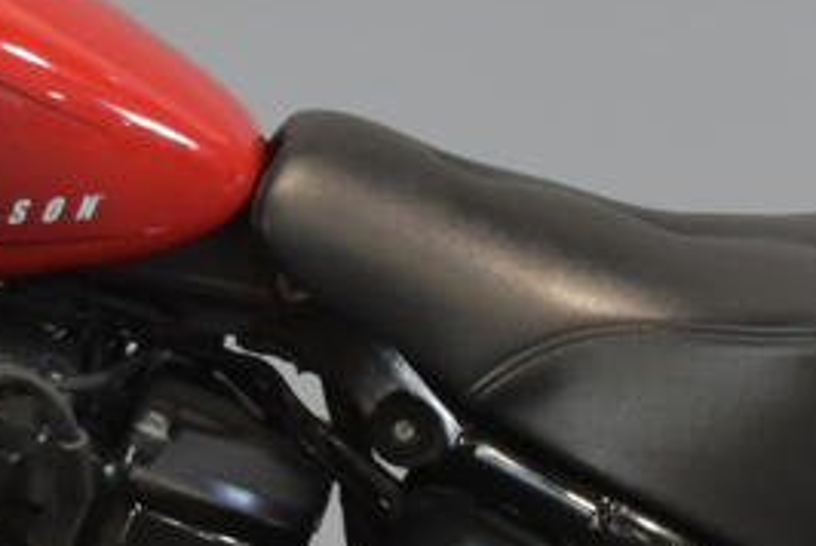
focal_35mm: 248
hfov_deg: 8.3
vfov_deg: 5.5
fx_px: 5627
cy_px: 63
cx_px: 175
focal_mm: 22
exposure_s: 1/30
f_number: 4
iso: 800
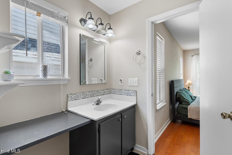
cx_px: 108
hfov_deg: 96.6
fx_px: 103
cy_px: 76
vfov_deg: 73.7
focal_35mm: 16
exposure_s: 1/8
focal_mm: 10
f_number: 4.5
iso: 100
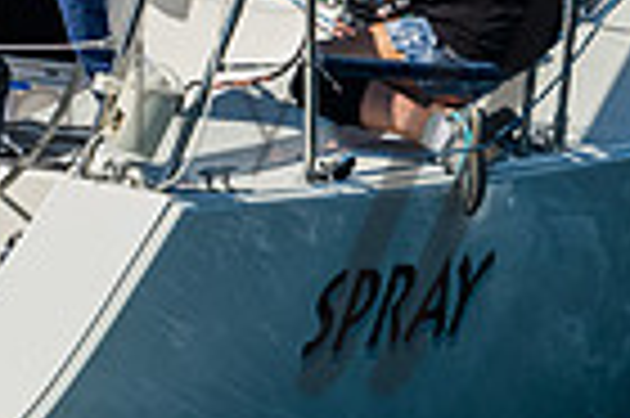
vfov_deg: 1.5
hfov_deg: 2.3
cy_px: -367
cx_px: 65
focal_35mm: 916
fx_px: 16011
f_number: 10
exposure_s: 1/400
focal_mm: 135
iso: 400
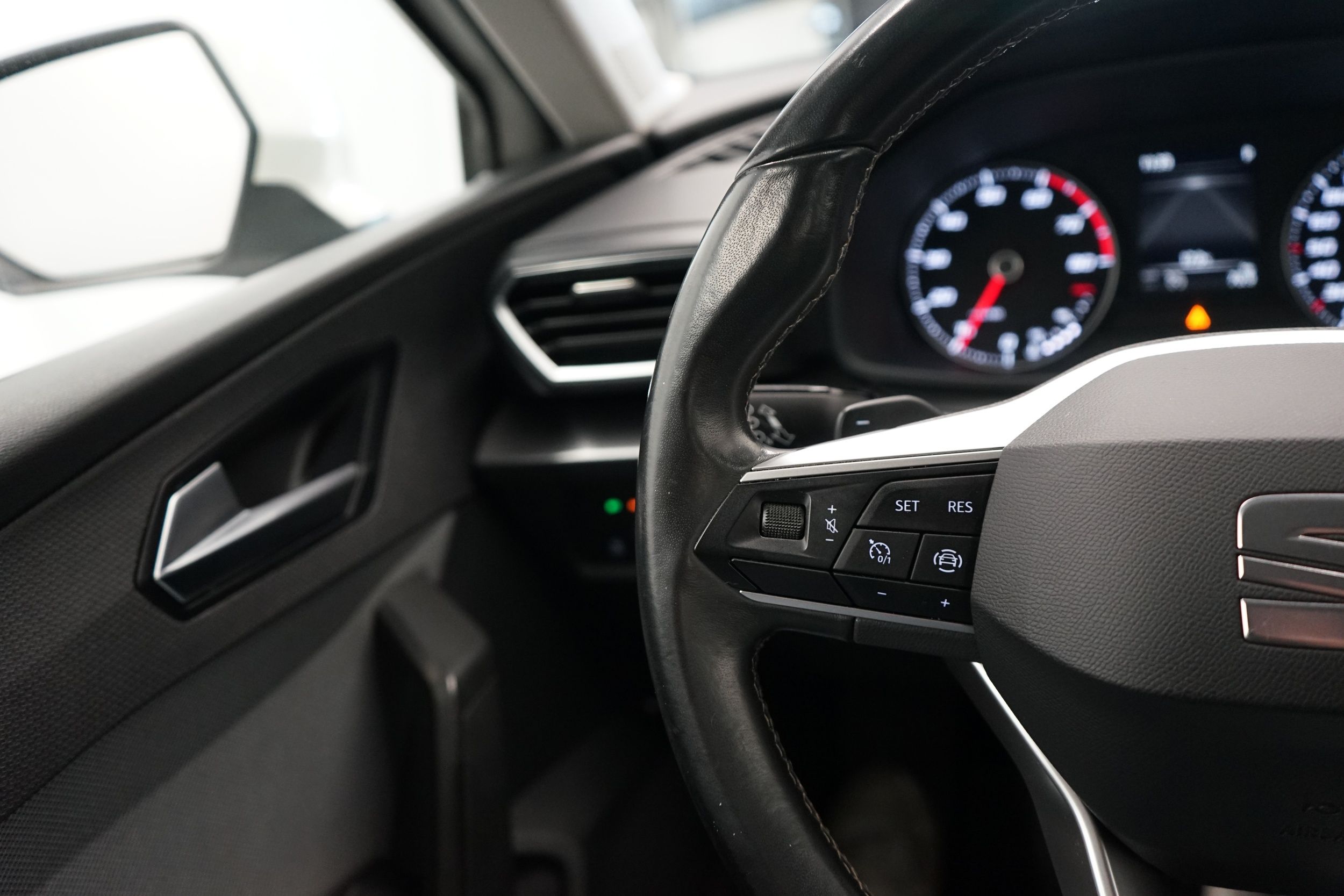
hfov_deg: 63.7
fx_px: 1083
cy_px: 448
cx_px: 672
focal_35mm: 29
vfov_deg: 45.0
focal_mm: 29
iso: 2500
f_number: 3.5
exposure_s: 1/60
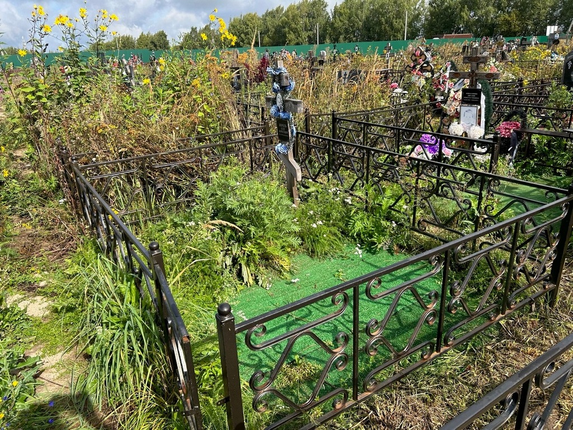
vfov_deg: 53.1
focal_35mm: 26
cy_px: 215
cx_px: 286
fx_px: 430
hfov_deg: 67.3
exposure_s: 1/1869
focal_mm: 5.7
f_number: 1.5
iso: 50
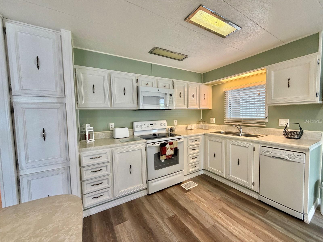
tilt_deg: -3.1
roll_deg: +1.7
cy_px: 121
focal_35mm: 14
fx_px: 131
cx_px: 162
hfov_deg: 102.1
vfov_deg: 85.7
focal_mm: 2.22
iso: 320
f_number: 2.2
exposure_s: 1/60
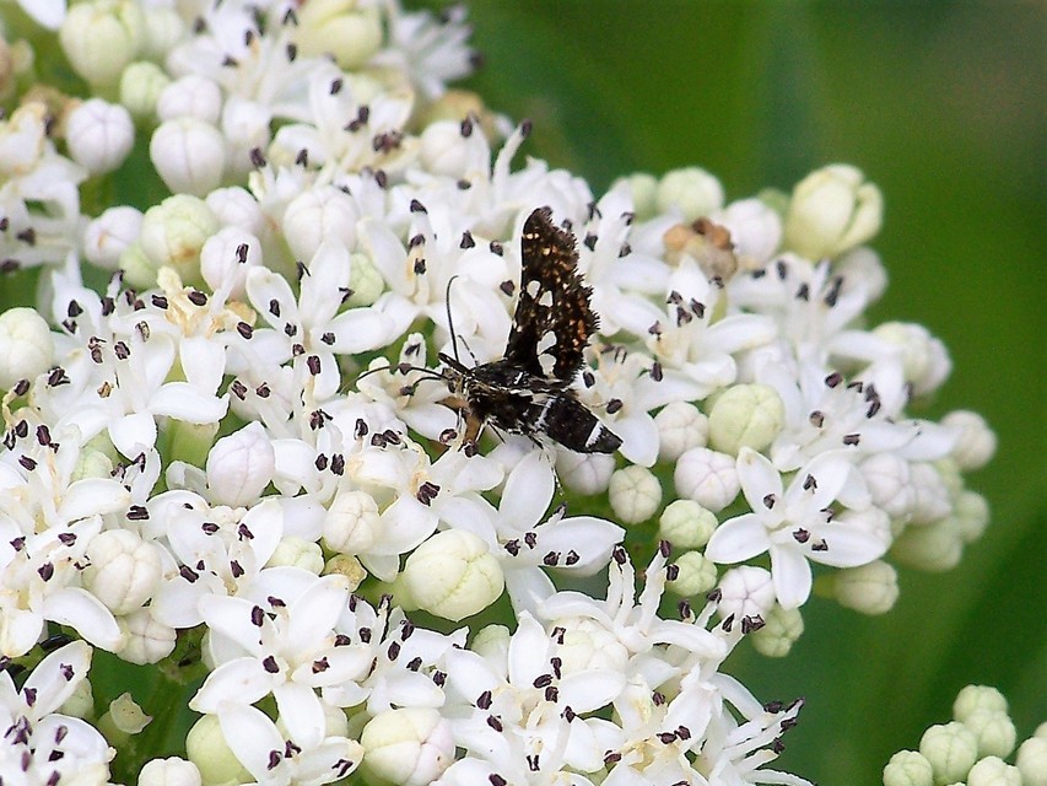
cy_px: 393
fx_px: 13068
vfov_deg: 3.4
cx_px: 524
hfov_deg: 4.6
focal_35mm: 432
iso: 64
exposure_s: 1/400
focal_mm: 70.2
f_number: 4.8
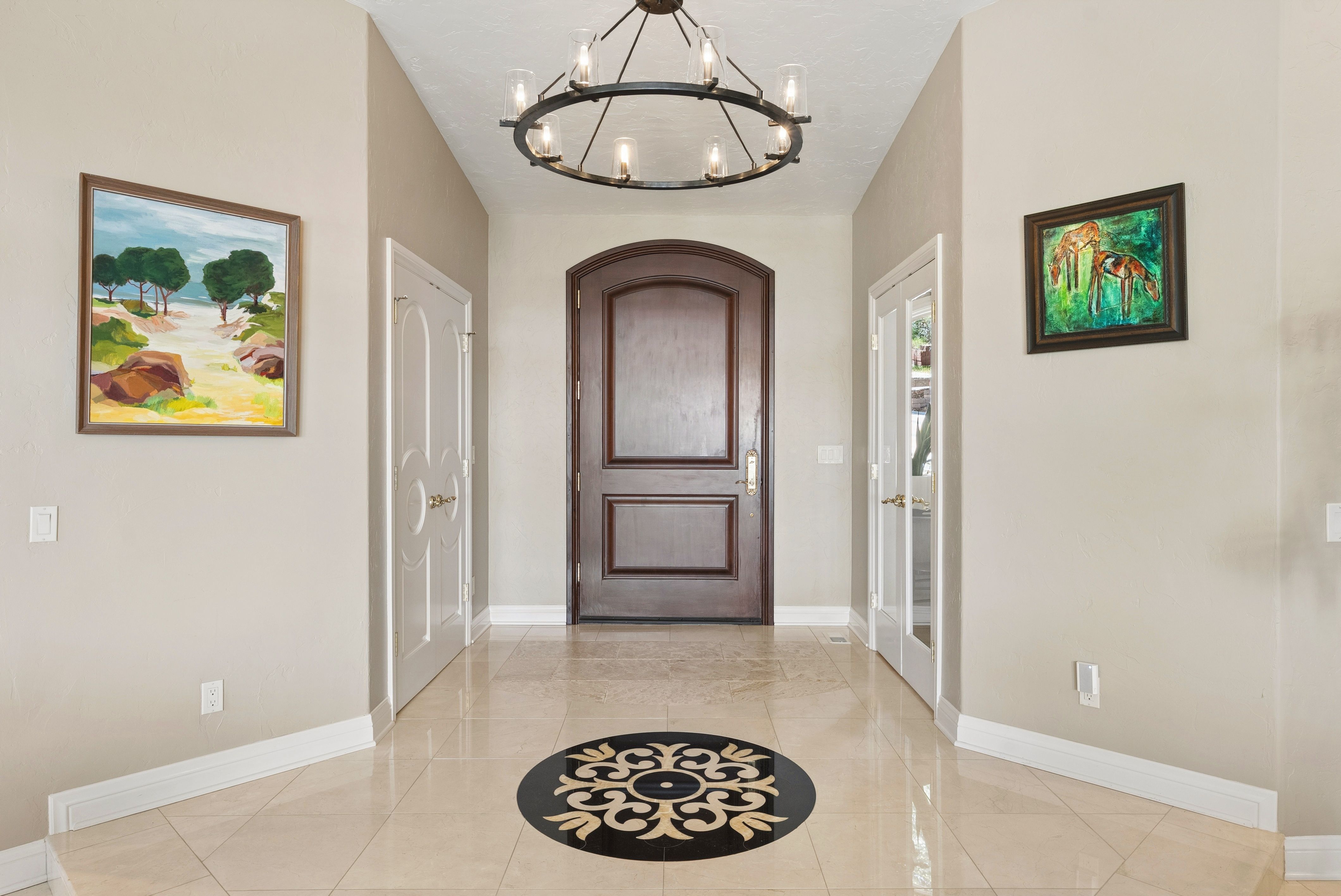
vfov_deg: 59.6
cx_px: 670
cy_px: 448
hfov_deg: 81.2
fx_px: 783
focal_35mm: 21
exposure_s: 1/20
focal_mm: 21
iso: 640
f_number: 8
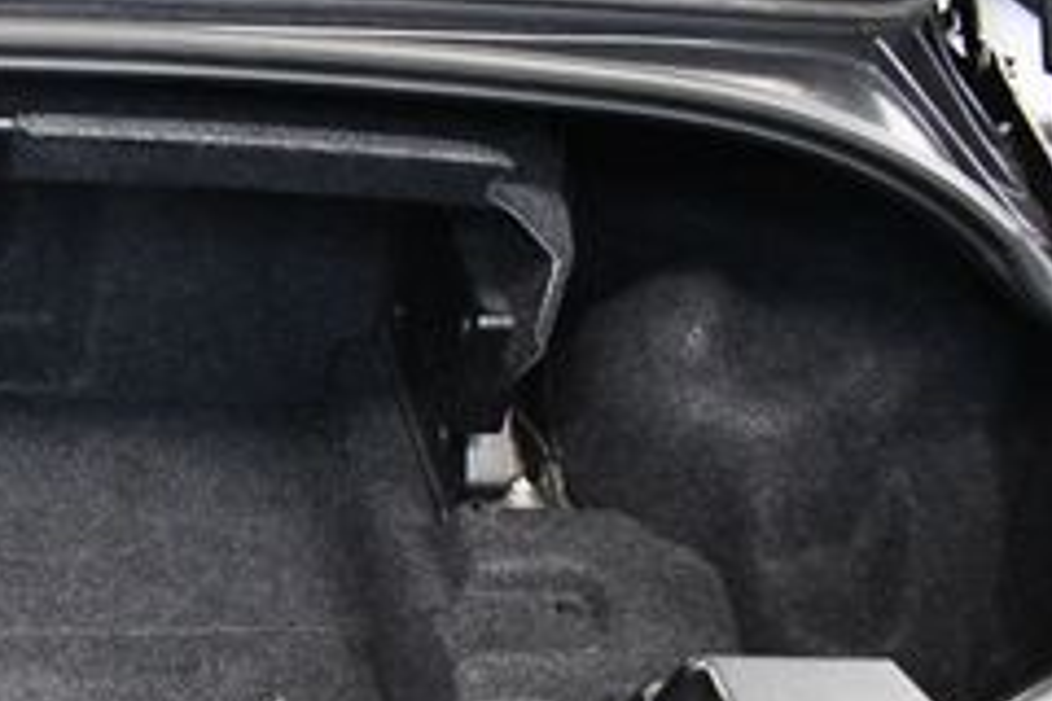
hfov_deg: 25.6
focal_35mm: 72
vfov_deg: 18.4
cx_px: -167
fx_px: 2104
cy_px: 705
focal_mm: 18
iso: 4500
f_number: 3.5
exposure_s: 1/60
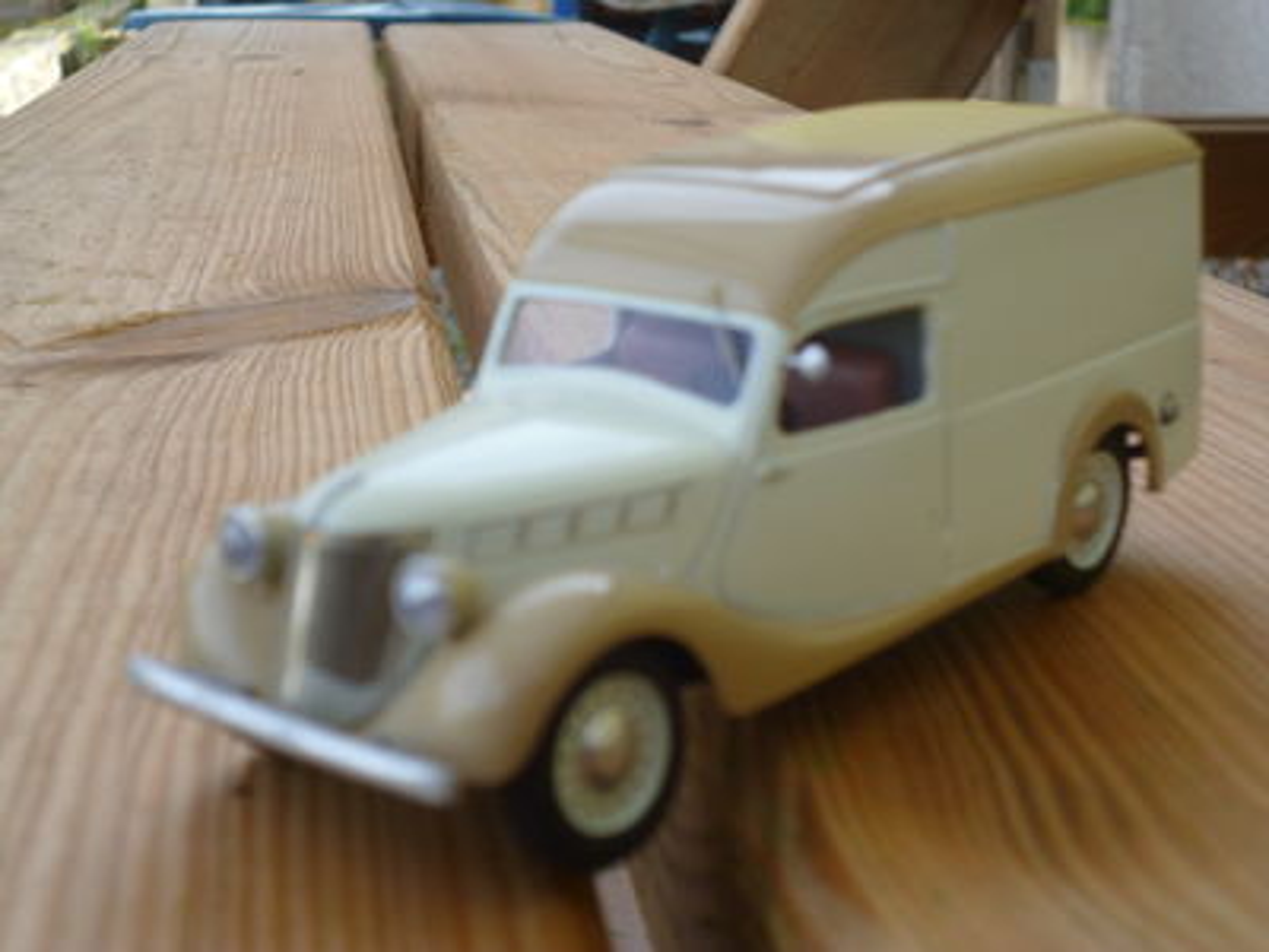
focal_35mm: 56
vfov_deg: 26.1
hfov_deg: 34.3
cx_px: 634
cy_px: 476
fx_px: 2053
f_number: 4.4
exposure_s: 1/100
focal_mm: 10
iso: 100
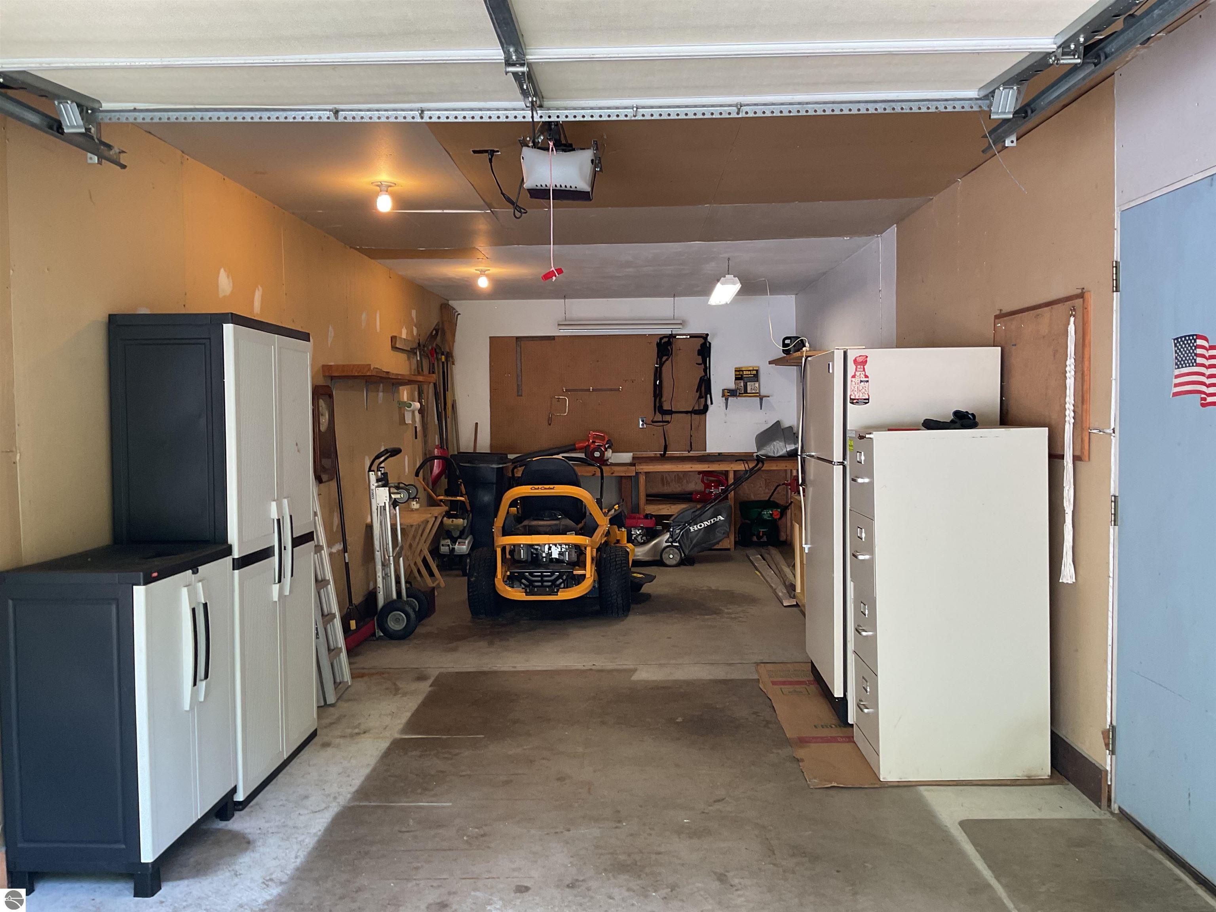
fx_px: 1019
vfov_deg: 48.2
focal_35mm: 29
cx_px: 608
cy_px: 456
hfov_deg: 61.7
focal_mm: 3
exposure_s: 1/60
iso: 40
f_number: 1.8
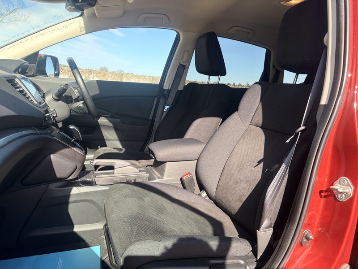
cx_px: 179
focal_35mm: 26
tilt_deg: -9.8
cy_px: 134
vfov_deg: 53.1
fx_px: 269
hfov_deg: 67.3
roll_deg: -5.0
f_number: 1.6
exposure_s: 1/810
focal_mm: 5.96
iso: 64
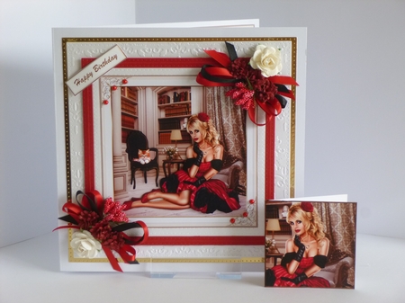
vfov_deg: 18.4
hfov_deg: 24.4
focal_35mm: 80
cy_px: 152
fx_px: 935
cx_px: 202
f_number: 4.9
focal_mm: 14.2
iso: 200
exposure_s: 1/80
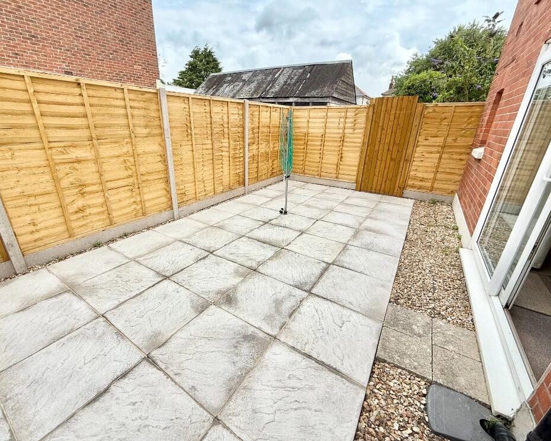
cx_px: 256
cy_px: 217
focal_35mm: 15
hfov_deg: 96.7
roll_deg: -1.2
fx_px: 245
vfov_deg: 84.0
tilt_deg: -21.6
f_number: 2.2
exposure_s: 1/1399
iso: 50
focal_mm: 2.22
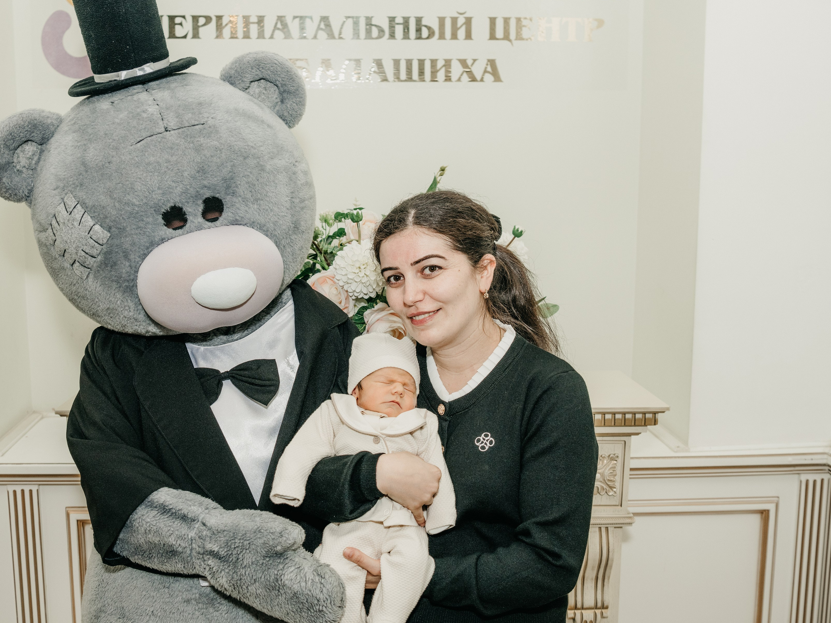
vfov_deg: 35.9
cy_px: 325
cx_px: 375
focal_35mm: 40
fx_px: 960
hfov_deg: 46.7
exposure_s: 1/160
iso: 320
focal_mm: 28
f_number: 4.5
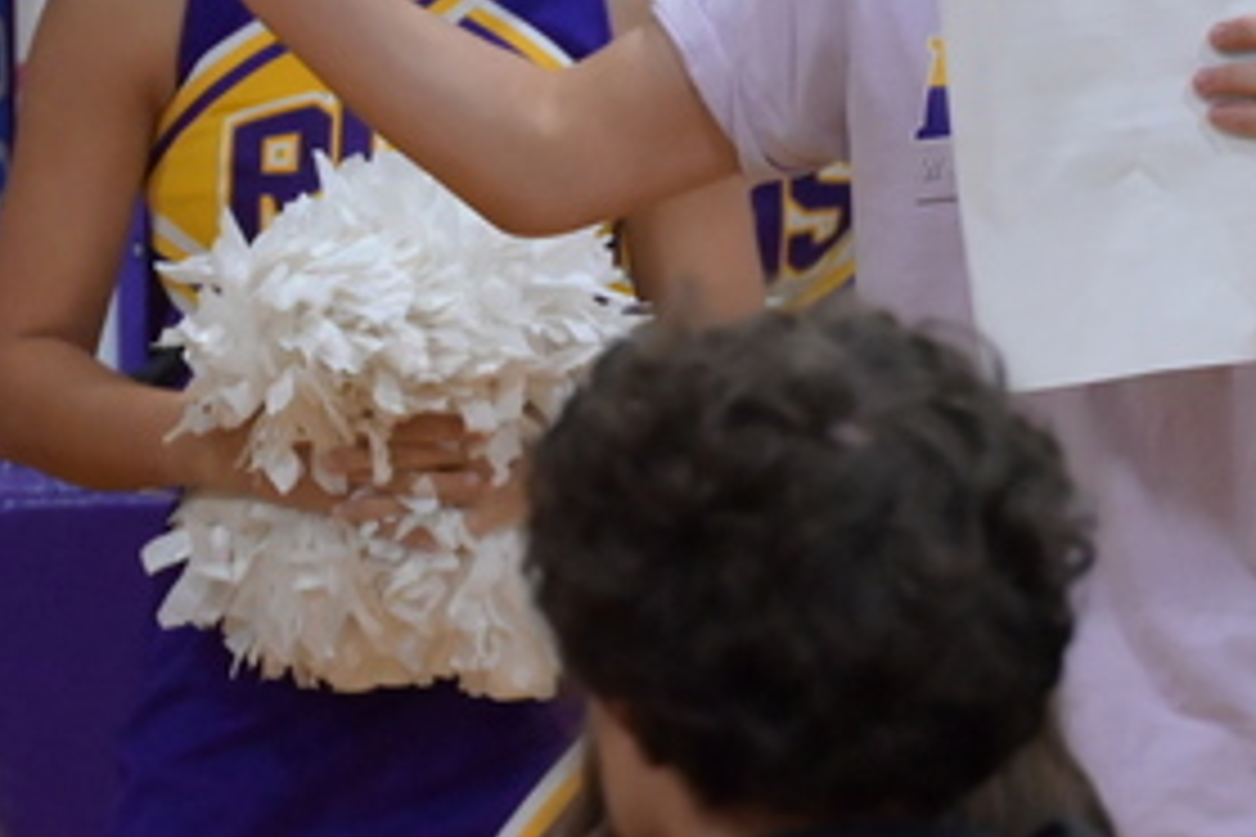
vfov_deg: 2.0
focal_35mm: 680
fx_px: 23723
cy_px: 288
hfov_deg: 3.0
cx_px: 1071
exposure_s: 1/200
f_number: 7.1
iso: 6400
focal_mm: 185
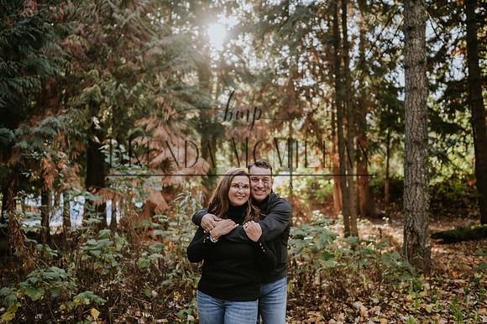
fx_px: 498
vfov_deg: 36.0
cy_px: 170
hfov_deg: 52.1
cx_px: 249
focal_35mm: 37
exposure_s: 1/500
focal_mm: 35
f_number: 1.8
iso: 400
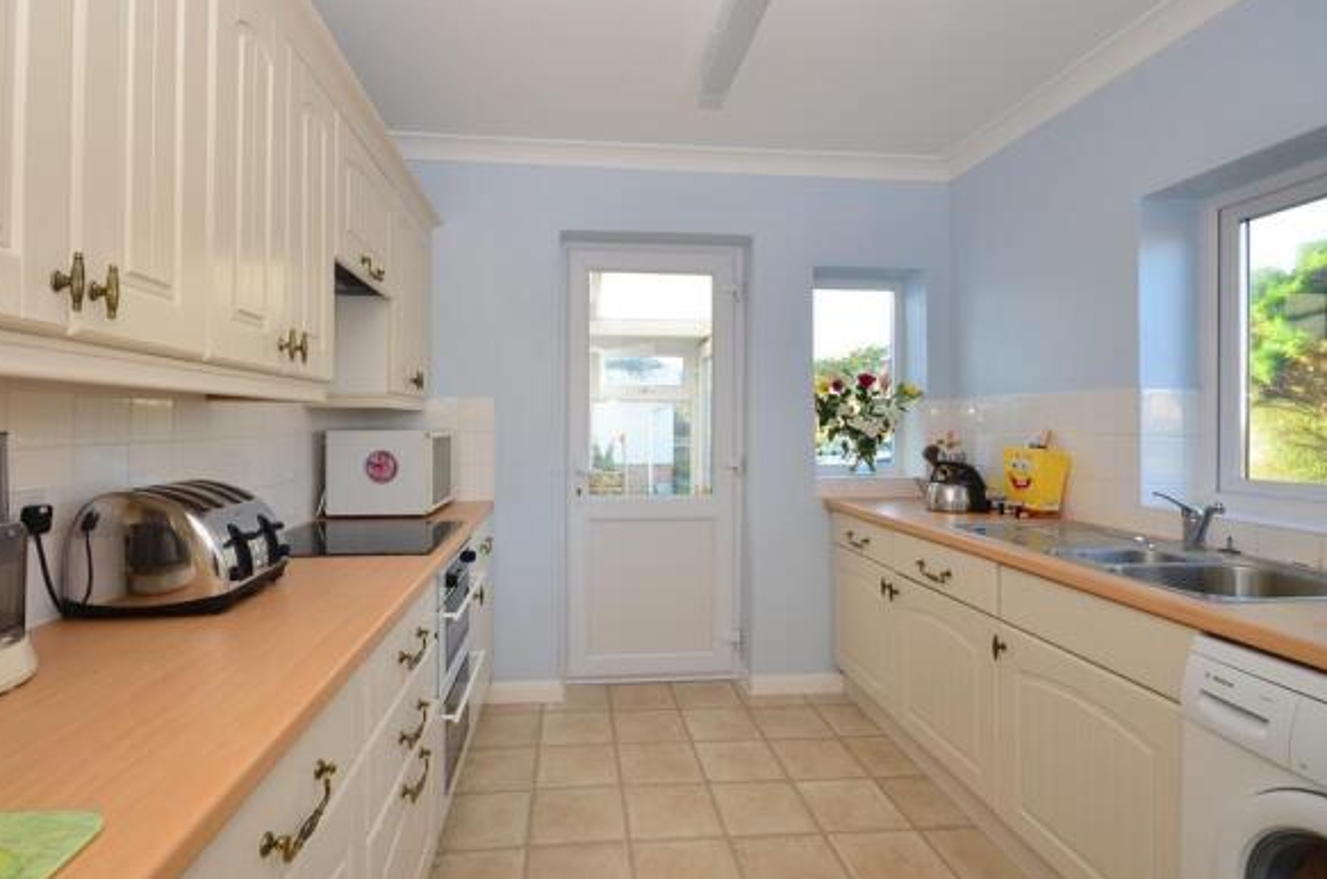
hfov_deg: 88.3
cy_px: 414
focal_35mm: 19
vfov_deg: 65.5
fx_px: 683
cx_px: 621
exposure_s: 1/15
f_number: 10
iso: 200
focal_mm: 11
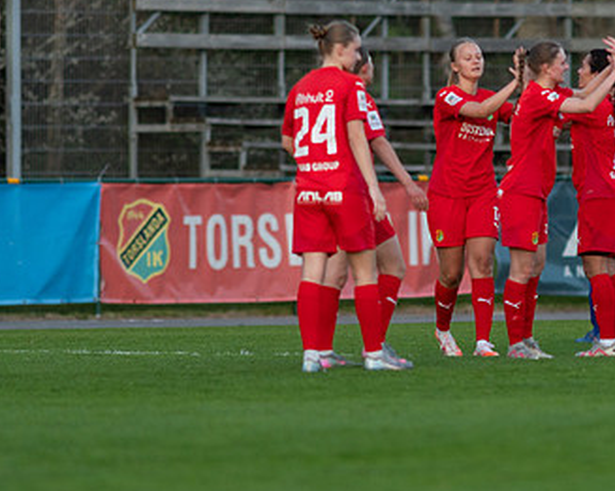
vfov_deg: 2.1
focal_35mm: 750
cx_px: 500
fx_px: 13639
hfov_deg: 2.6
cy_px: 142
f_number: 3.2
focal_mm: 300
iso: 450
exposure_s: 1/1000
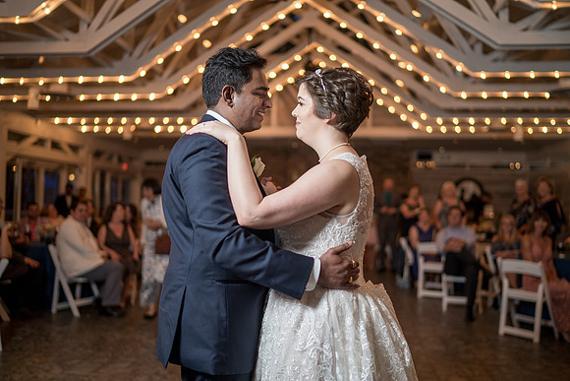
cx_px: 285
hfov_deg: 54.4
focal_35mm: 35
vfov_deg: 37.9
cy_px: 190
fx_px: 554
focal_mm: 35
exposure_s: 1/200
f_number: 1.4
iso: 200
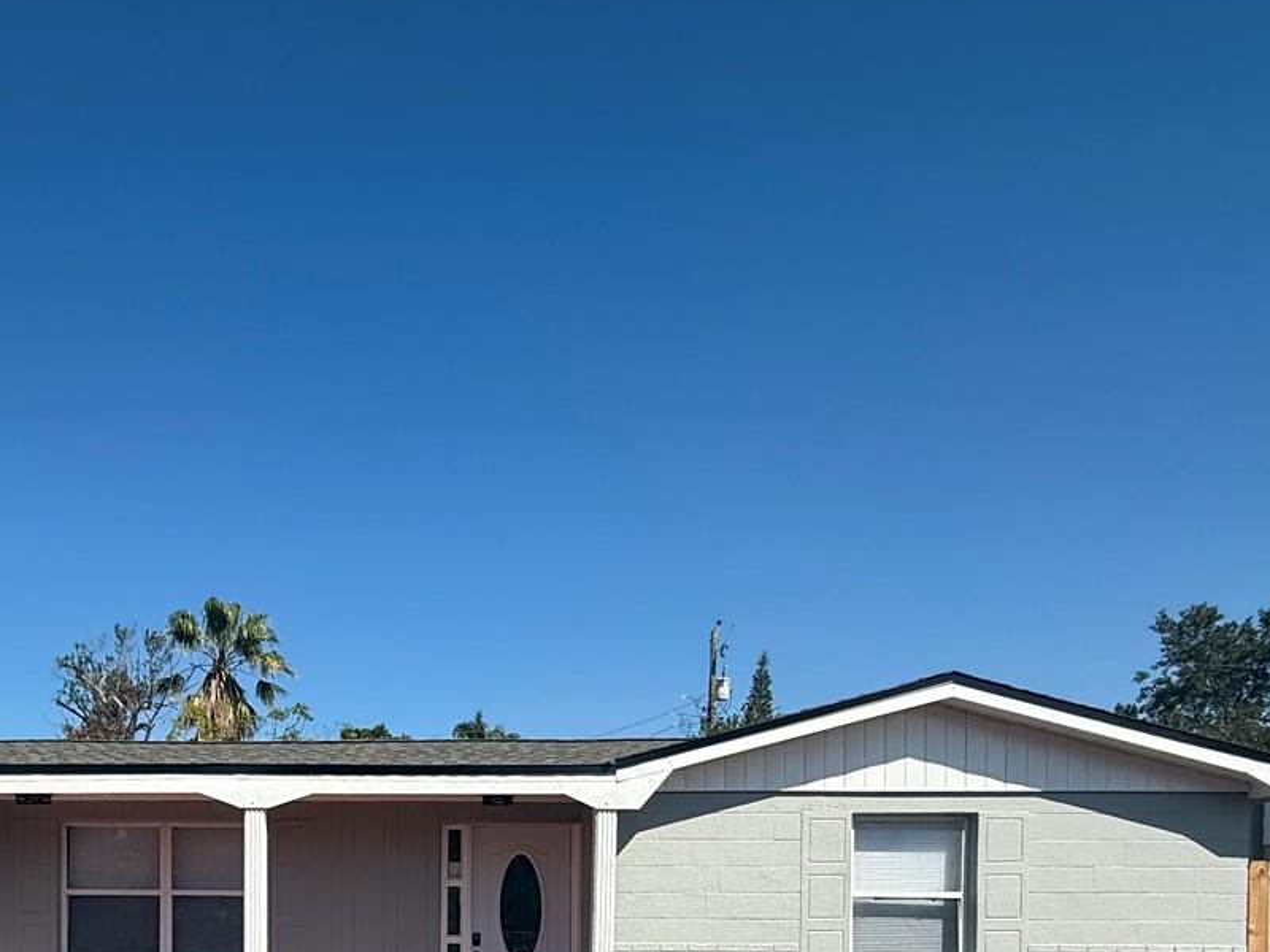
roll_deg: -0.4
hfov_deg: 61.0
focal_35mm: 28
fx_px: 1027
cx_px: 368
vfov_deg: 43.4
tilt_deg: -1.1
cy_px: 931
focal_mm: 2.22
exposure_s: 1/3460
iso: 50
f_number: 2.2
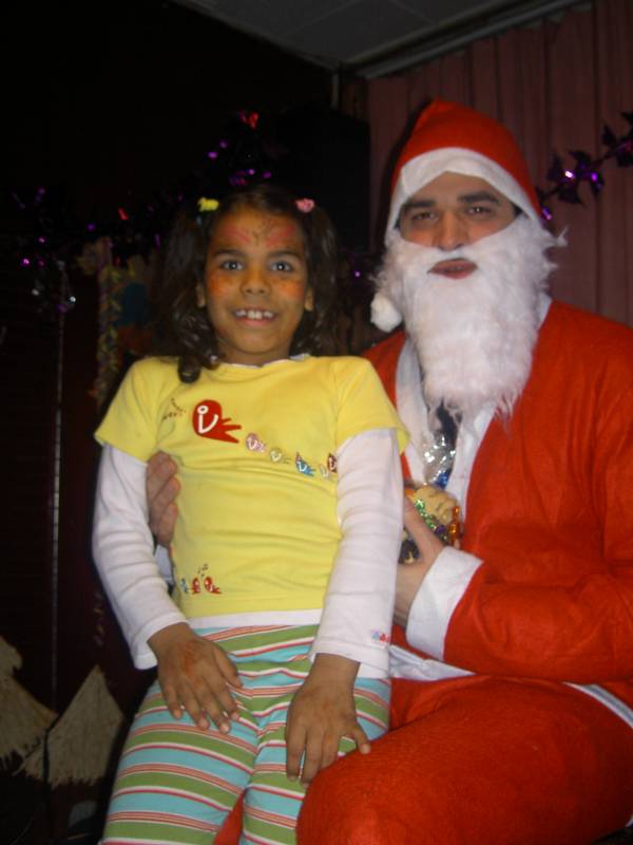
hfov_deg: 36.8
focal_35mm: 39
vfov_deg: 47.9
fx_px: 951
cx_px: 316
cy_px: 422
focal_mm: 8
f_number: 2.8
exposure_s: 1/60
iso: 100
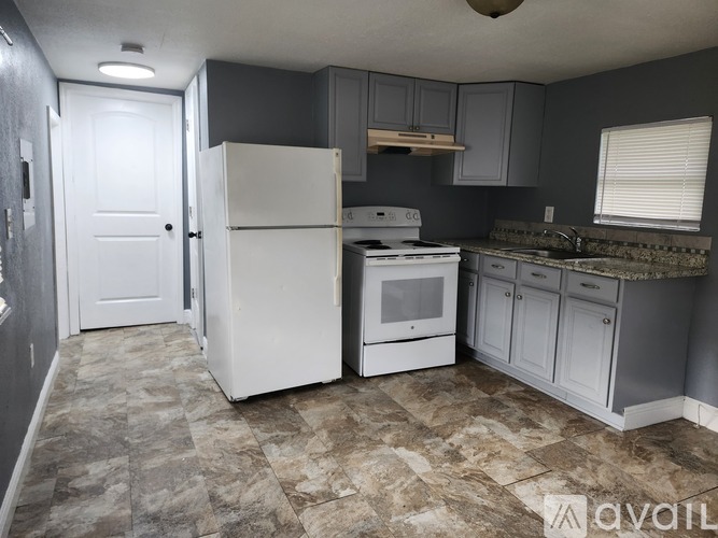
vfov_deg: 58.9
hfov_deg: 73.9
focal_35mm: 23
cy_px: 269
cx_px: 359
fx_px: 477
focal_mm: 5.54
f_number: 1.8
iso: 320
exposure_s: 1/120
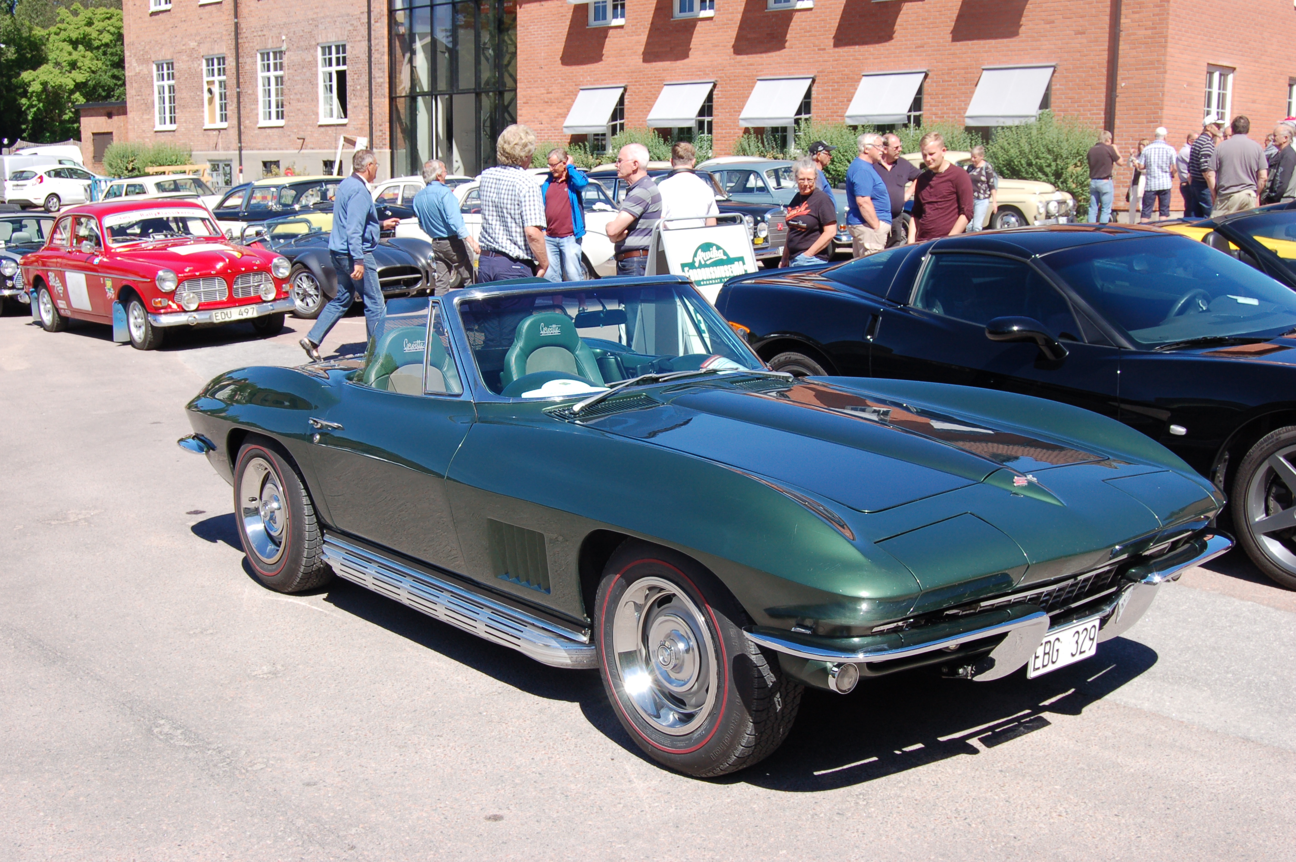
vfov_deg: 34.1
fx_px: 1403
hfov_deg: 49.6
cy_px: 431
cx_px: 648
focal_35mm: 39
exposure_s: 1/250
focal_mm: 26
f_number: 8
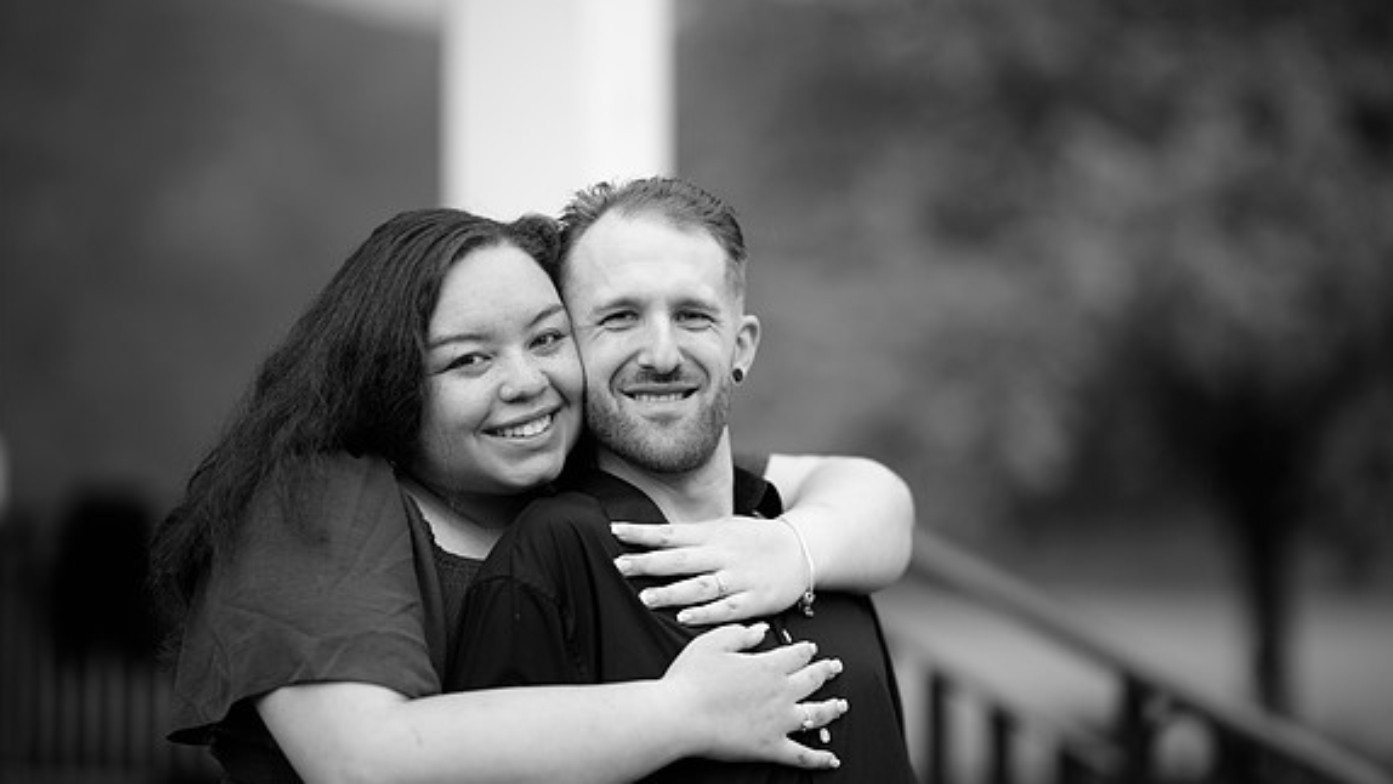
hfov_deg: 23.7
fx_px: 3325
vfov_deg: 13.4
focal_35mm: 90
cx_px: 701
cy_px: 462
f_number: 1.2
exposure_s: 1/250
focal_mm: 85
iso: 80
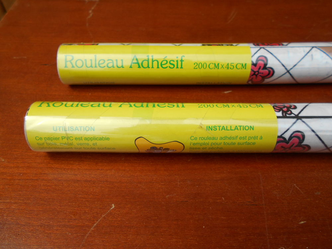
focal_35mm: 26
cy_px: 124
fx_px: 249
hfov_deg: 67.3
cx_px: 166
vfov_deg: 53.1
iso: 80
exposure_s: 1/500
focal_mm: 4.6
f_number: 3.2
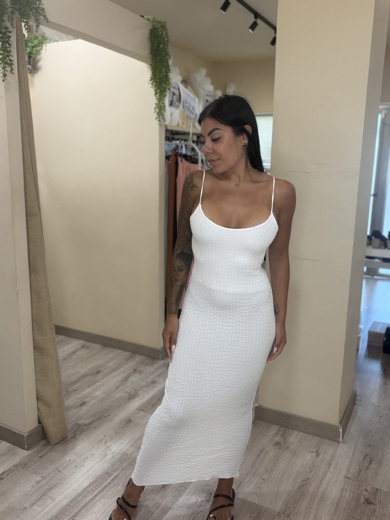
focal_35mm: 30
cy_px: 260
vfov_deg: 60.0
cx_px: 195
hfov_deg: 46.8
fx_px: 451
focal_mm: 2.71
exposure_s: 1/64
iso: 64
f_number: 1.9
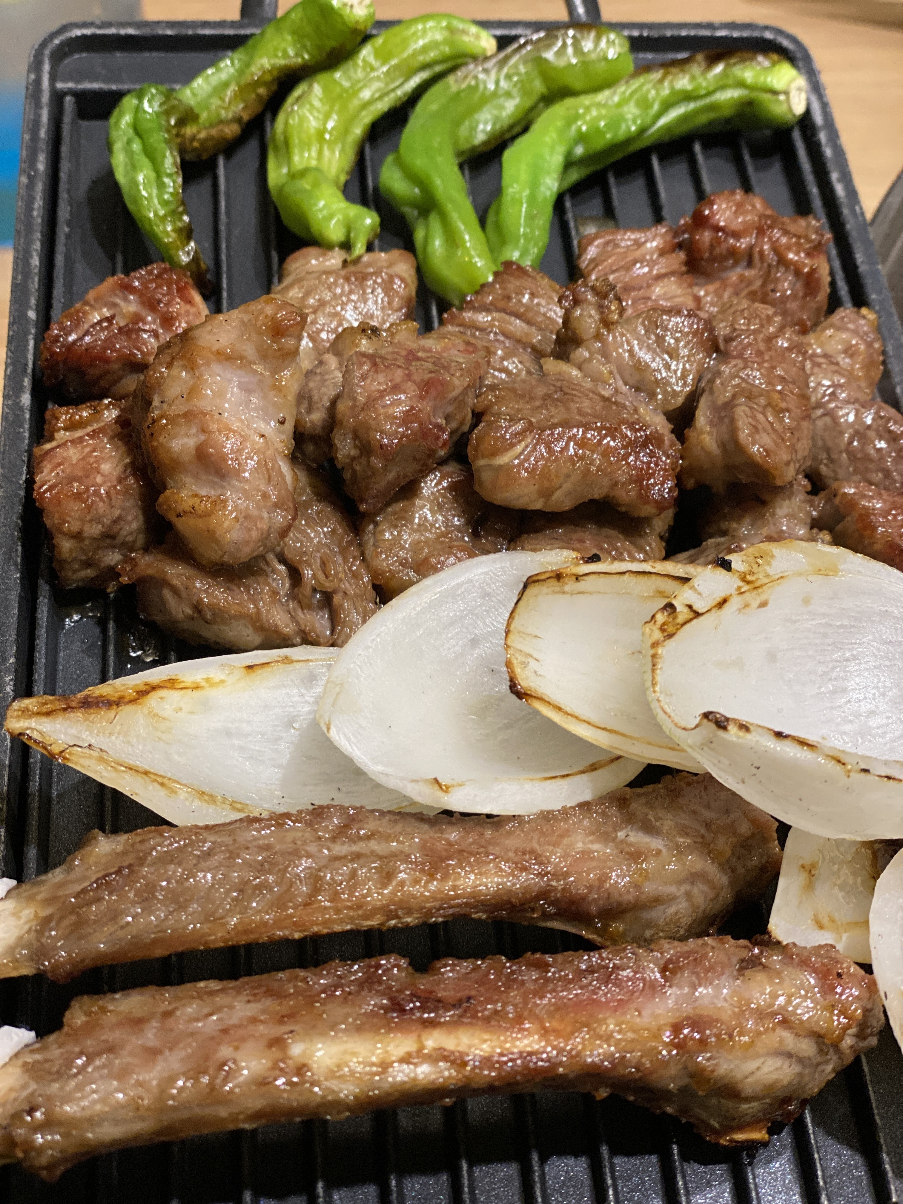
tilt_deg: -52.6
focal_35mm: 52
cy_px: 602
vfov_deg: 36.8
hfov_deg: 28.0
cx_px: 452
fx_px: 1809
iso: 200
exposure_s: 1/120
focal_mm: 6
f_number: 2
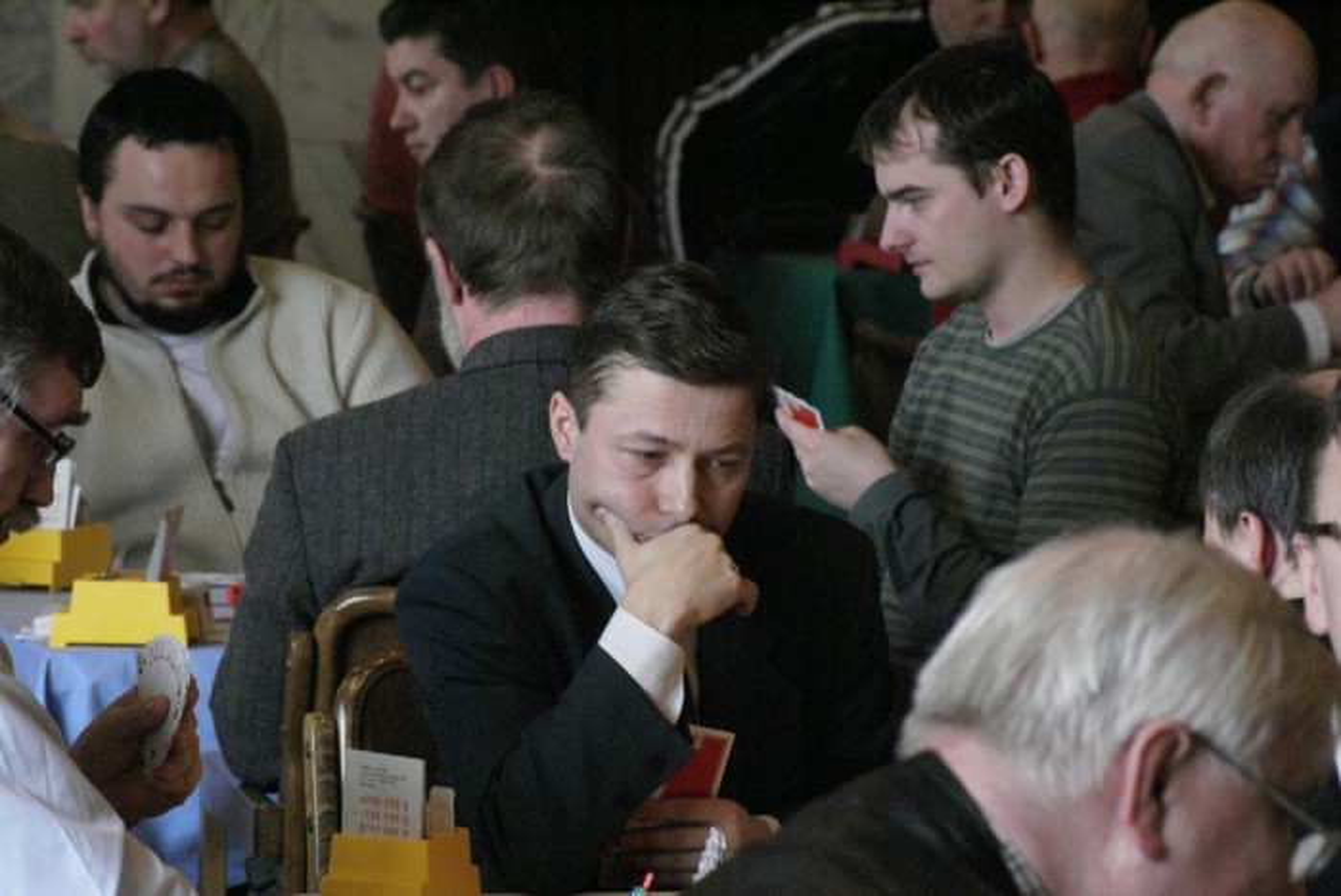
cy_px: 448
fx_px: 8947
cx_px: 670
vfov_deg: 5.7
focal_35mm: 240
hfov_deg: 8.6
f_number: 10
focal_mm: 160
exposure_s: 1/25
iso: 1600
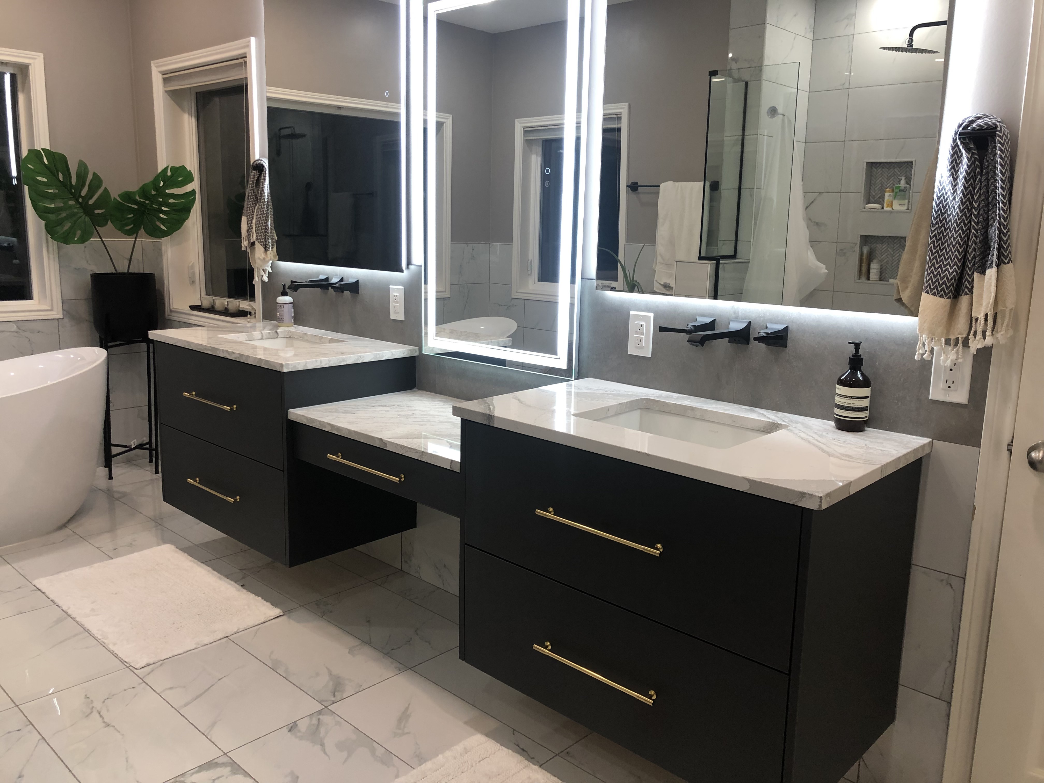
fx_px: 844
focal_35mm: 28
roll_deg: -0.1
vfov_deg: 49.7
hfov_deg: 63.4
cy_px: 392
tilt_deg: -10.8
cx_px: 522
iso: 25
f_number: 1.8
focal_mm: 4
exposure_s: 1/30
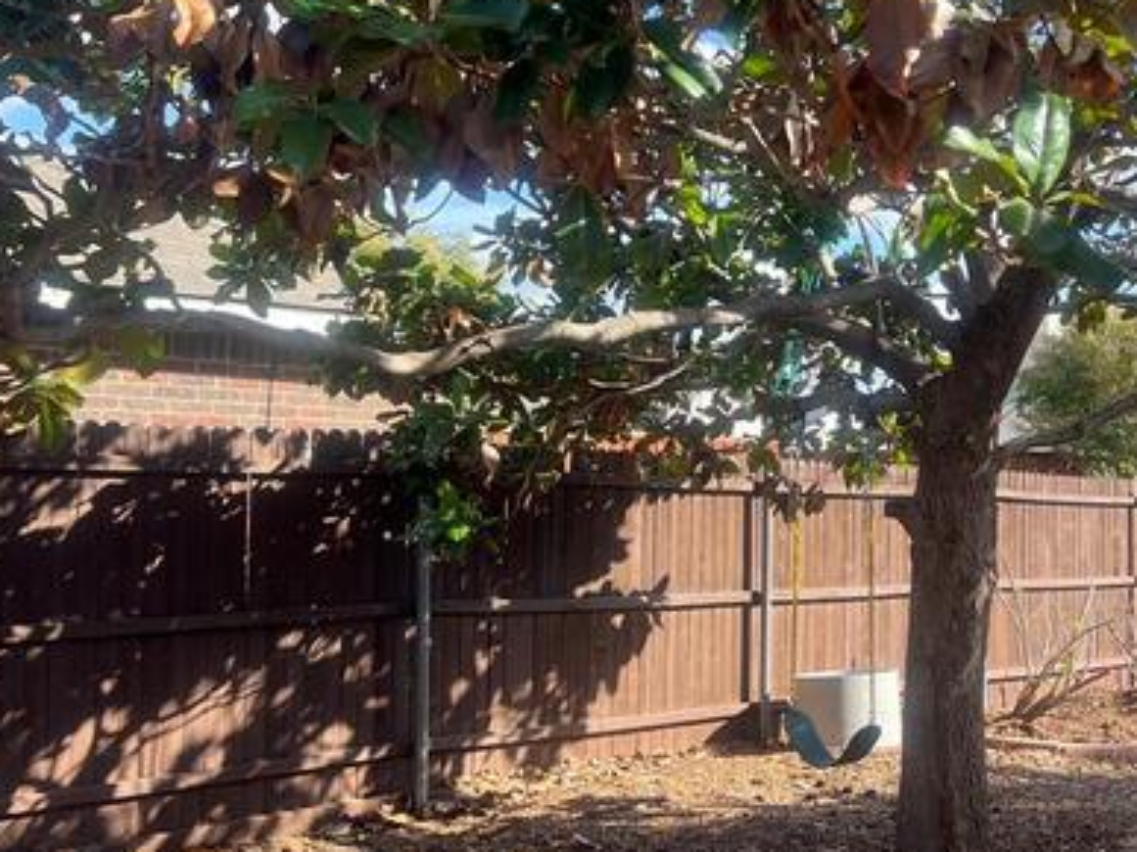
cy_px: 473
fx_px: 1412
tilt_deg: +1.2
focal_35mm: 43
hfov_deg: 42.3
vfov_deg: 33.5
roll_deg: -0.2
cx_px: 873
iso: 50
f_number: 1.5
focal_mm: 5.7
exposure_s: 1/846
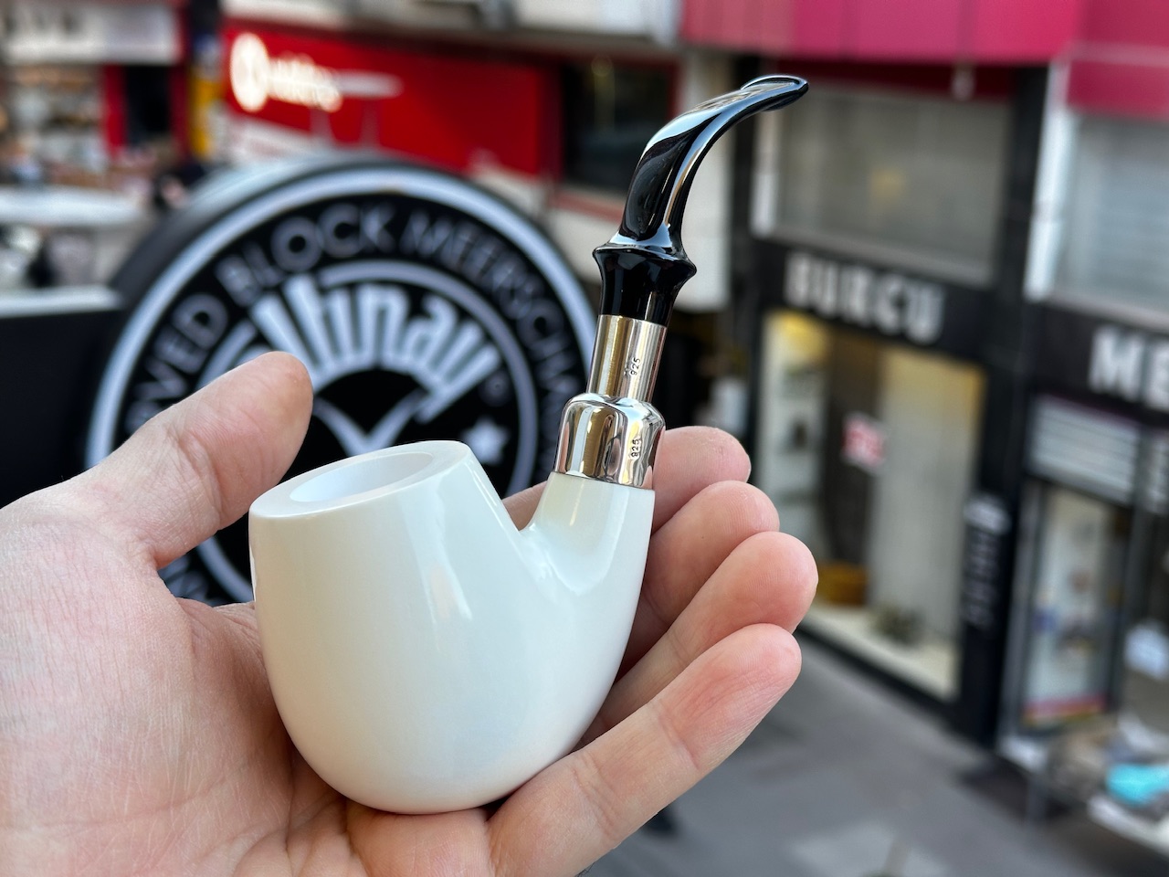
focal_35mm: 48
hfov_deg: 39.7
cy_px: 438
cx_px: 584
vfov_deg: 30.3
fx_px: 1621
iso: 40
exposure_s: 1/100
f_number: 1.78
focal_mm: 6.86
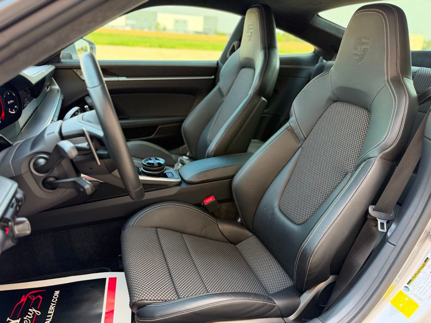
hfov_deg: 71.6
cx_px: 216
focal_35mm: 24
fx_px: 299
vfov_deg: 56.8
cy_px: 162
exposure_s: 1/169
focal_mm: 6.76
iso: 200
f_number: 1.78
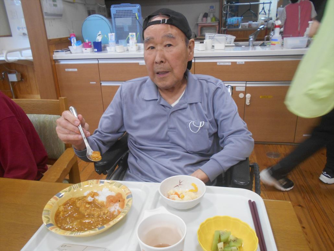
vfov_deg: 53.1
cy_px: 126
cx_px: 167
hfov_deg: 67.3
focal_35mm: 26
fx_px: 251
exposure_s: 1/30
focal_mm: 4.6
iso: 320
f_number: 3.2
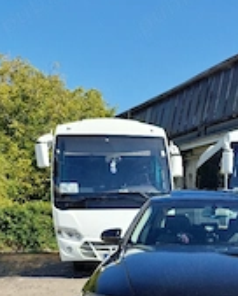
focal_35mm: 53
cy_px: 285
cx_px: 228
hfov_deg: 27.4
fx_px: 465
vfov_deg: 32.8
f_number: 1.8
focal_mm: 6.4
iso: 50
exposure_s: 1/625
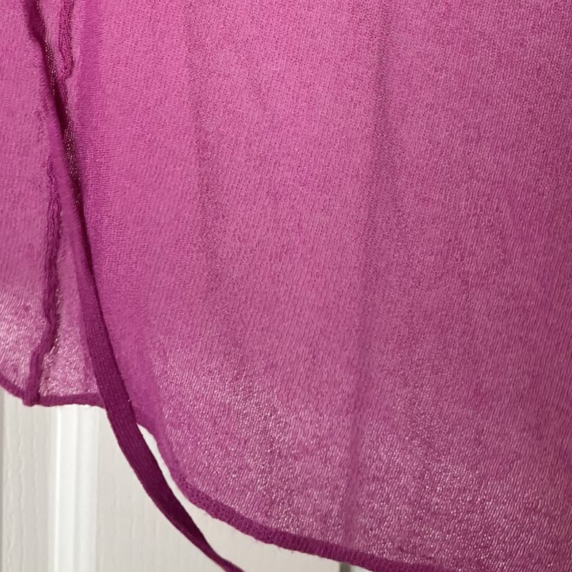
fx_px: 1122
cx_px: 177
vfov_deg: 25.9
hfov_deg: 28.4
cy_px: -95
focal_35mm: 60
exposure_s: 1/121
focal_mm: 5.1
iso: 125
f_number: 1.6
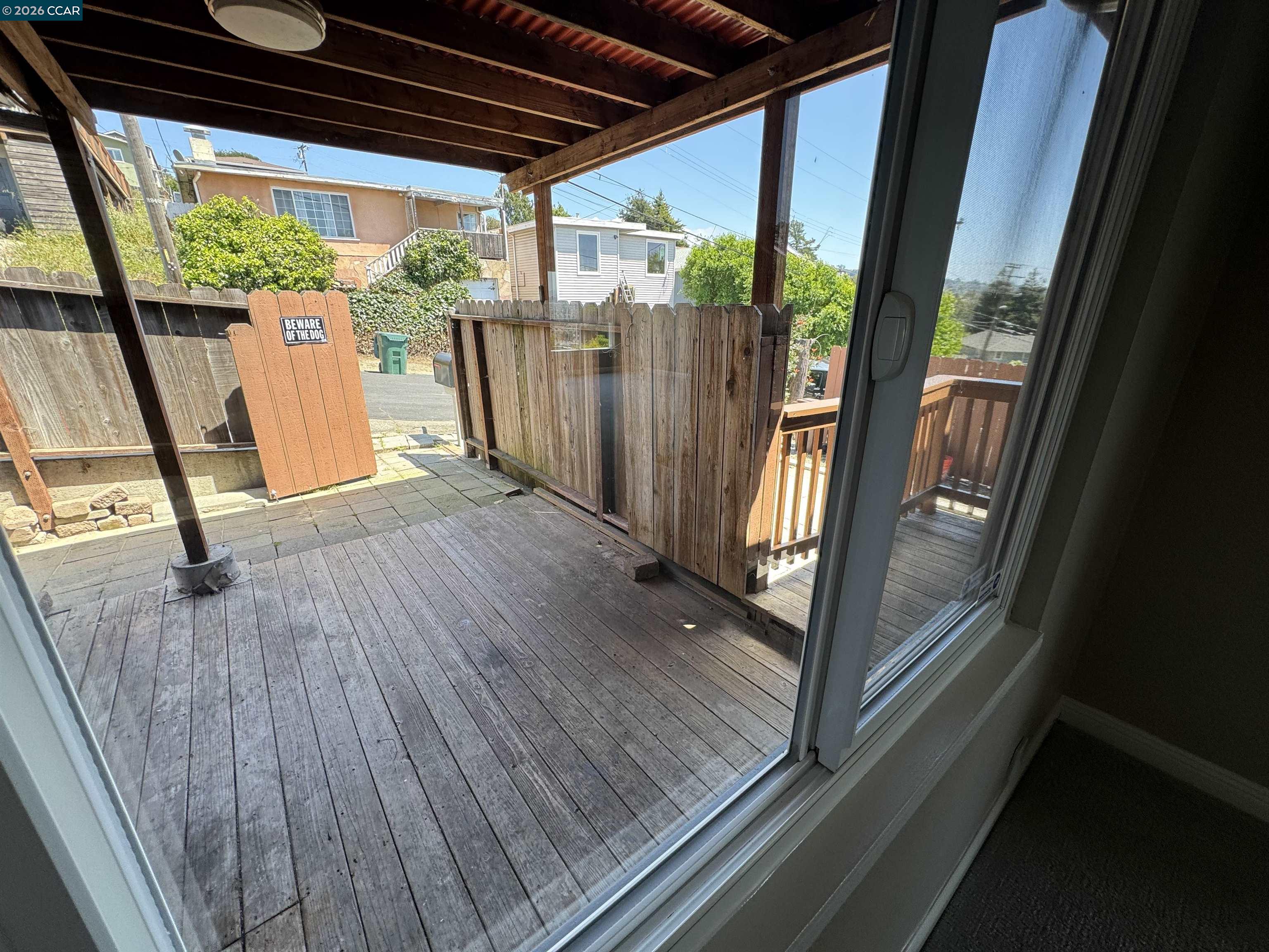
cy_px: 476
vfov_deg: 85.7
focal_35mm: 14
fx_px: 513
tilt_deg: -20.4
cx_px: 634
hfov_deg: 102.1
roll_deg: -0.3
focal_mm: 2.22
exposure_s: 1/111
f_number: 2.2
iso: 40
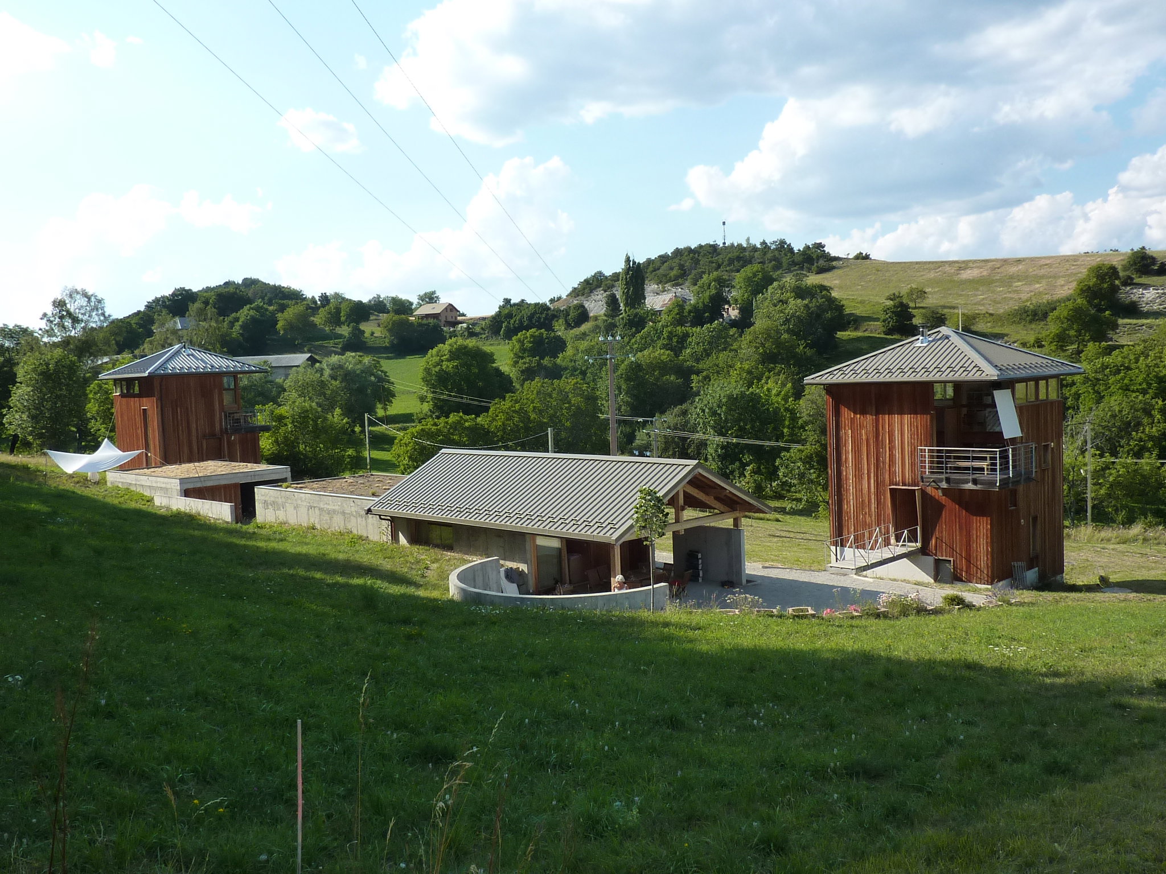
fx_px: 1044
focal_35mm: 31
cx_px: 583
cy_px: 437
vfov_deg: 45.4
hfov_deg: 58.4
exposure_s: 1/400
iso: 125
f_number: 4
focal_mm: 4.1
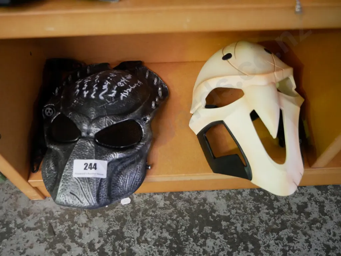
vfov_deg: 41.8
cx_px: 170
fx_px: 335
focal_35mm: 34
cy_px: 128
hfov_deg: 54.0
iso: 3200
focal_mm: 17
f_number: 3.8
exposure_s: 1/60
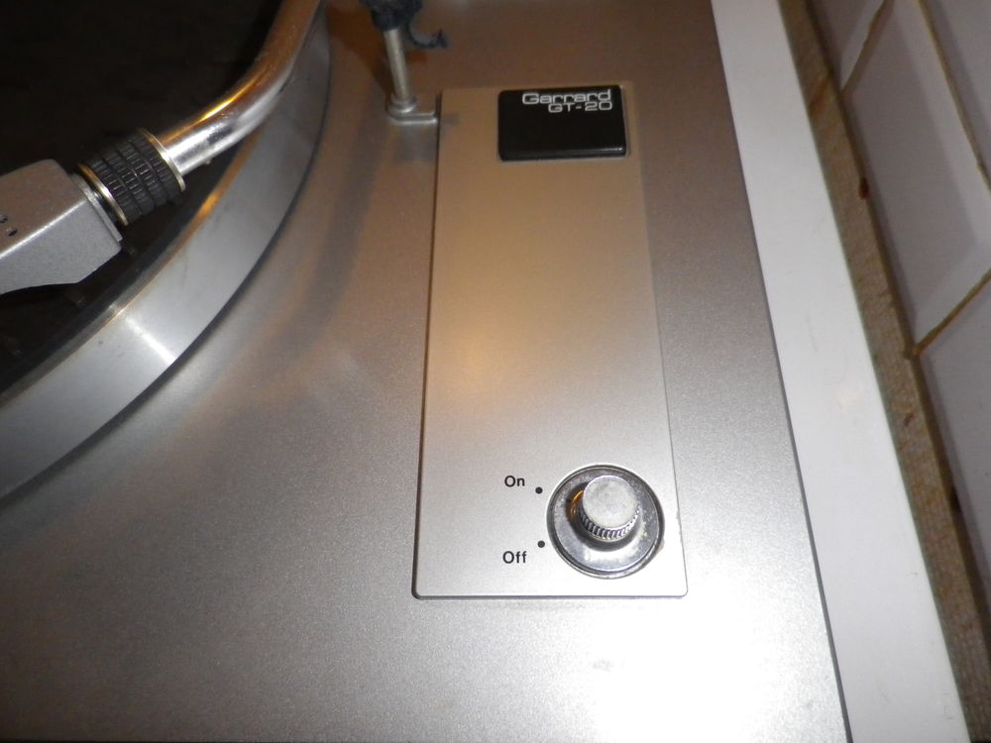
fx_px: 716
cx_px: 496
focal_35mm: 25
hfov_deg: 69.4
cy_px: 372
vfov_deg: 54.9
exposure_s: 1/50
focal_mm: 4.5
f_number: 7.1
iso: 400
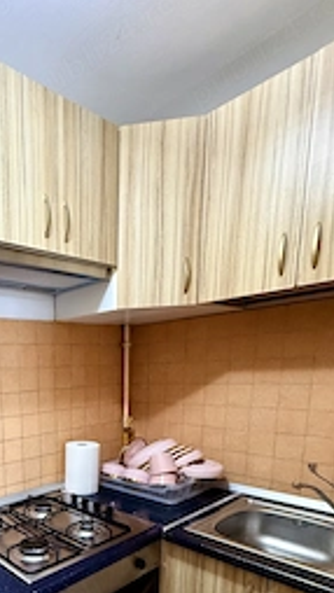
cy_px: 446
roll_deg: +2.3
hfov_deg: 42.7
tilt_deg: -10.6
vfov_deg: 71.0
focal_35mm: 24
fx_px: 378
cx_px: 19
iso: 400
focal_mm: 2.22
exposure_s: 1/50
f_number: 2.2
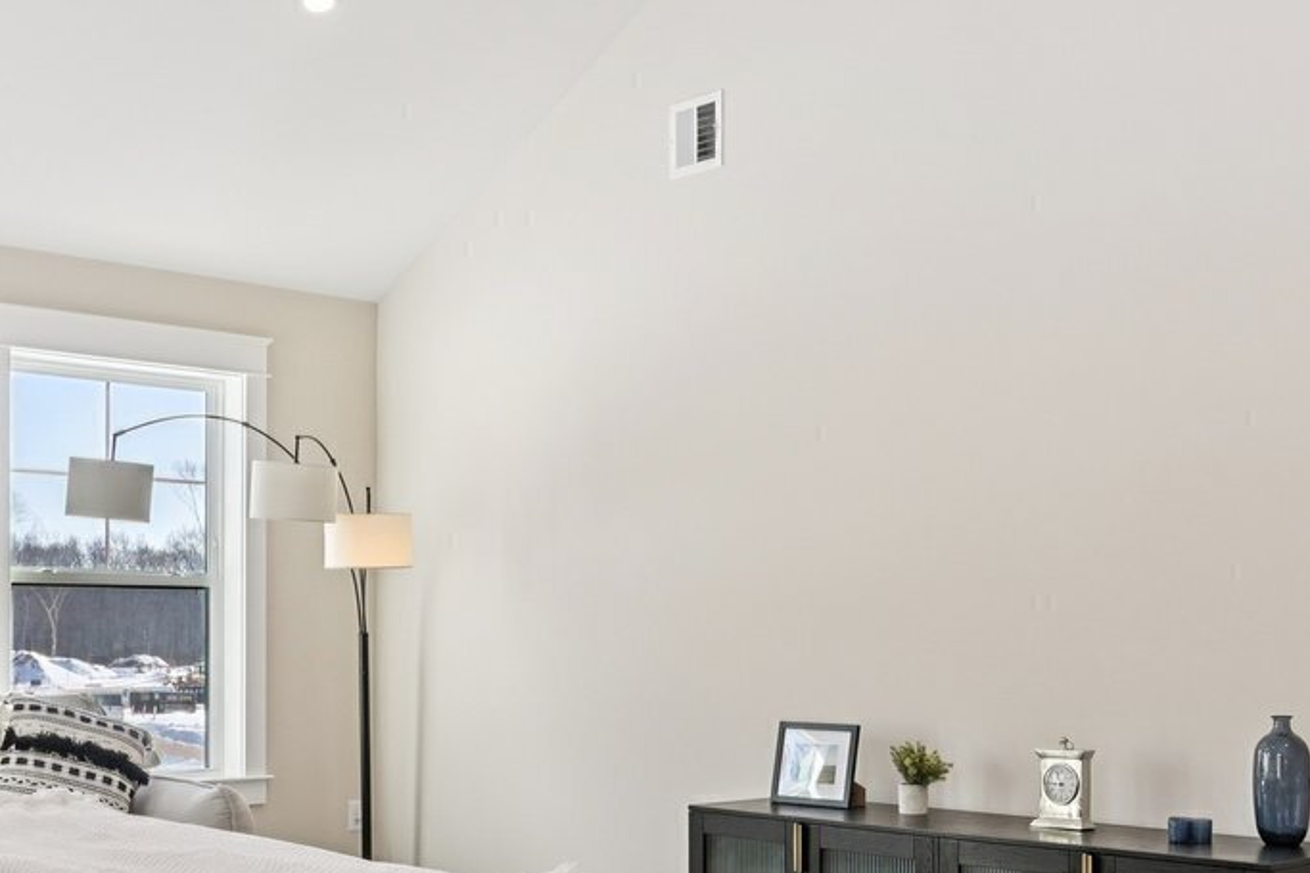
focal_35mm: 48
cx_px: 706
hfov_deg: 41.1
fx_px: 1746
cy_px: 630
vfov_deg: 27.8
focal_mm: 16
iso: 400
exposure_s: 1/80
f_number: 8
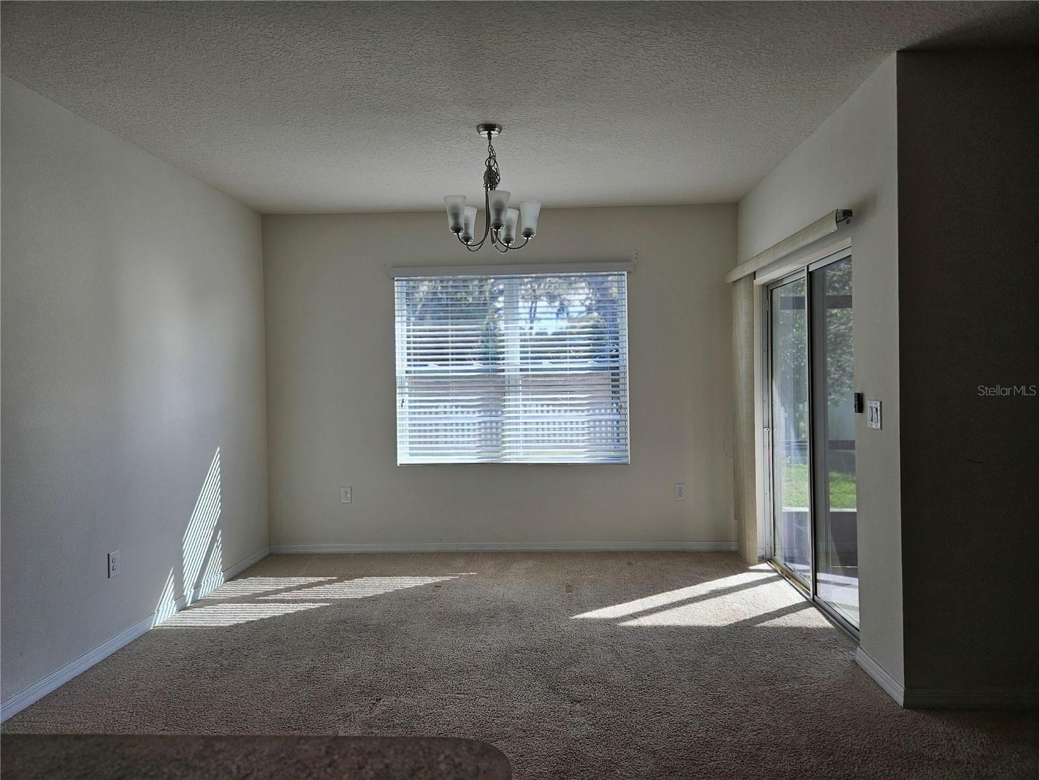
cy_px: 390
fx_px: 690
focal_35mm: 23
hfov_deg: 73.9
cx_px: 520
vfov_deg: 58.9
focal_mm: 5.4
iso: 40
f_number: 1.8
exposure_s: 1/250
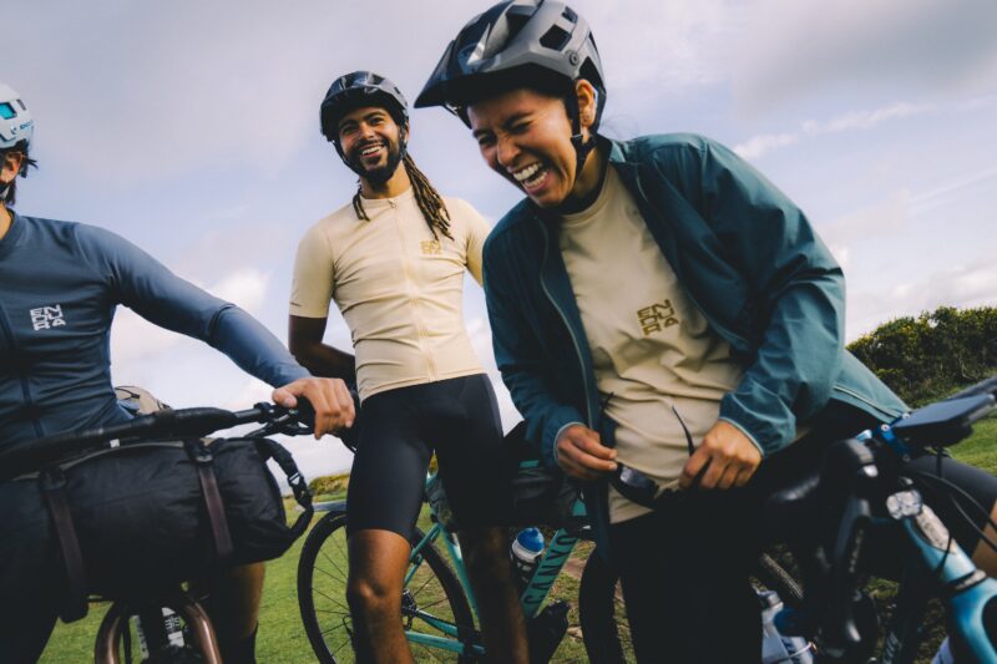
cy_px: 332
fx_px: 858
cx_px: 498
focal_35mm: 31
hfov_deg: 60.3
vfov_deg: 42.3
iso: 400
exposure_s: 1/1000
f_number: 5.6
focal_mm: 31
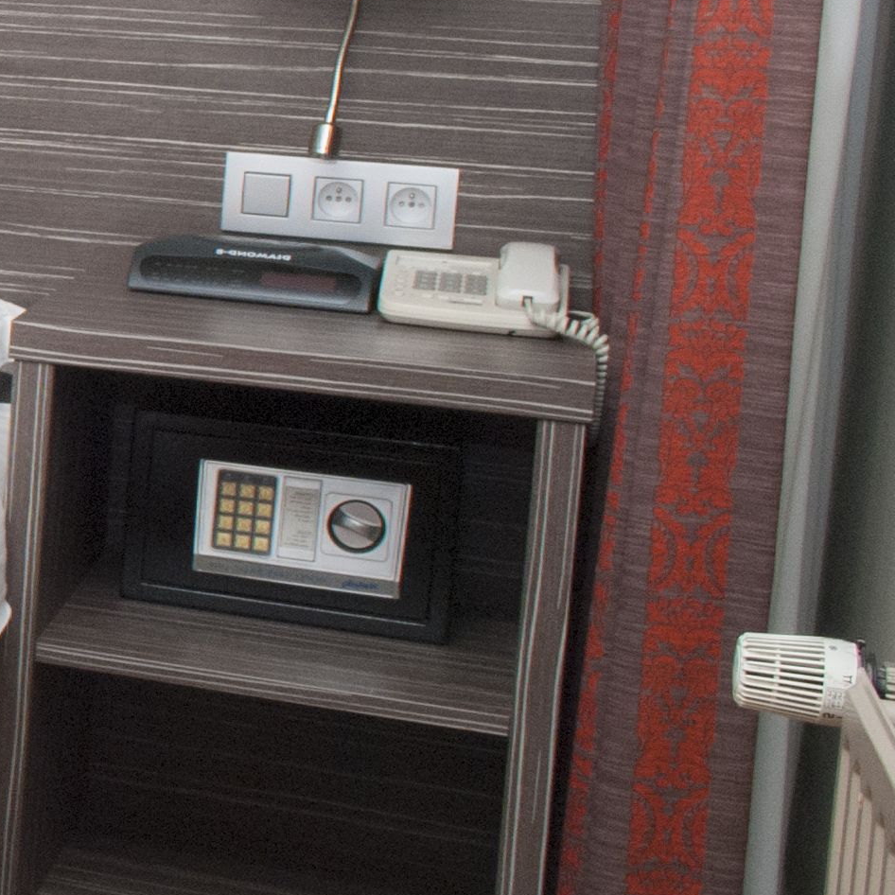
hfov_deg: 15.2
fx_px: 2750
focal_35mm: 94
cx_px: -846
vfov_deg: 18.3
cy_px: 167
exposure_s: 1/25
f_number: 9
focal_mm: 18
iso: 800
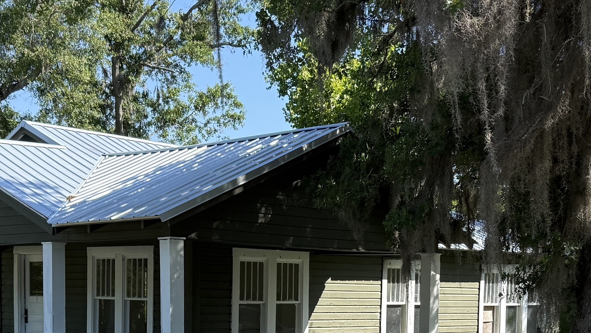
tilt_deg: -3.7
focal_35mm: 66
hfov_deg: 31.9
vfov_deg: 17.7
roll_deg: -0.7
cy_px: 362
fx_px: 1034
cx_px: 265
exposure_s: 1/2053
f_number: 1.78
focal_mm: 6.76
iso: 100
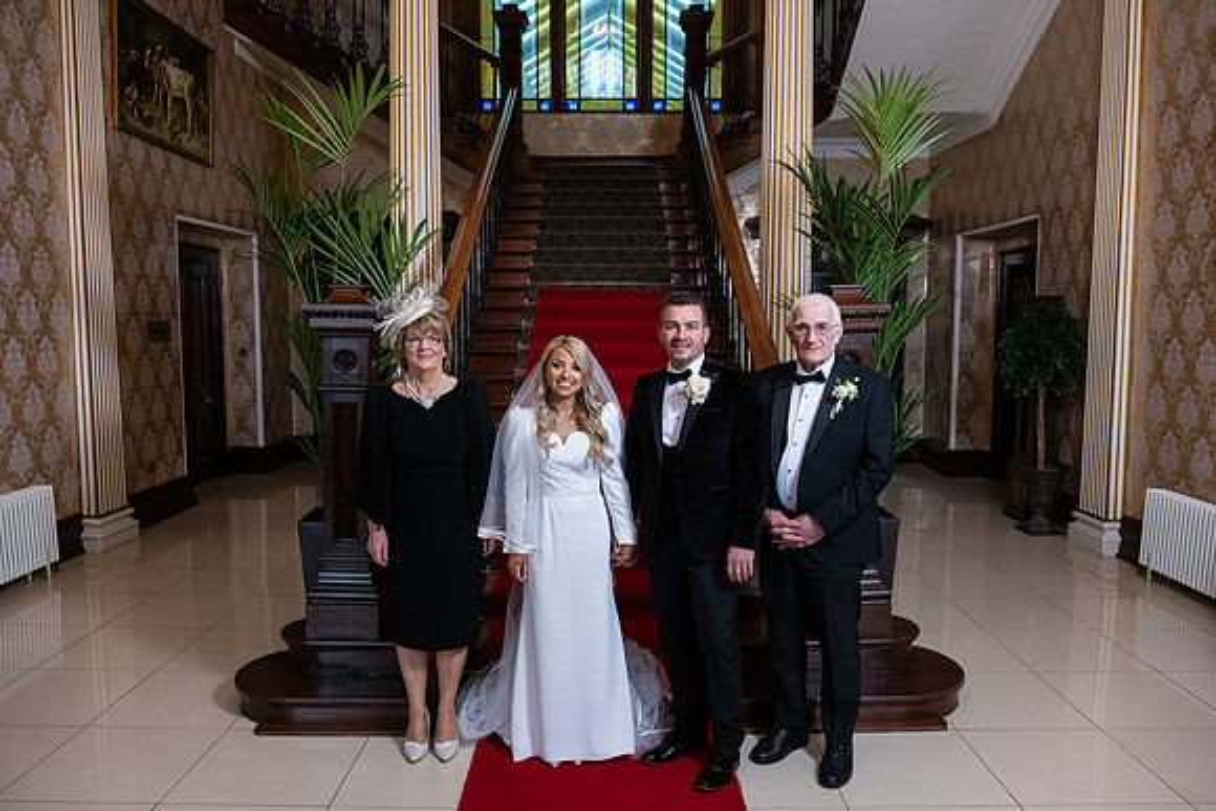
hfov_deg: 67.4
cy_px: 406
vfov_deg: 48.0
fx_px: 912
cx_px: 608
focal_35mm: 27
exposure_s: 1/160
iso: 1000
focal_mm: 27
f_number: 5
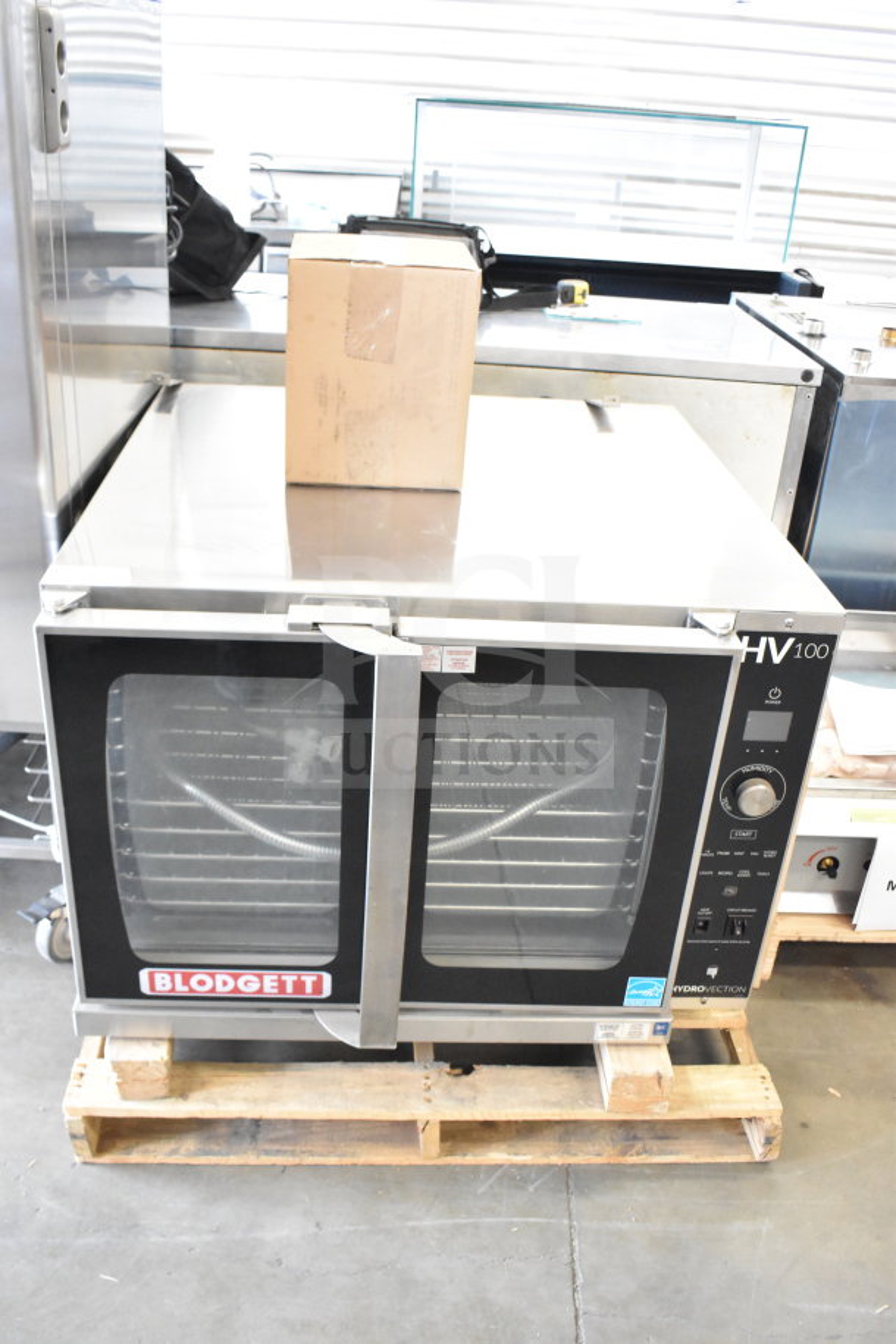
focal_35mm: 30
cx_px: 448
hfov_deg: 43.6
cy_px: 672
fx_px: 1120
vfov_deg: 61.9
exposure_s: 1/125
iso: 6400
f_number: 5.6
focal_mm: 20
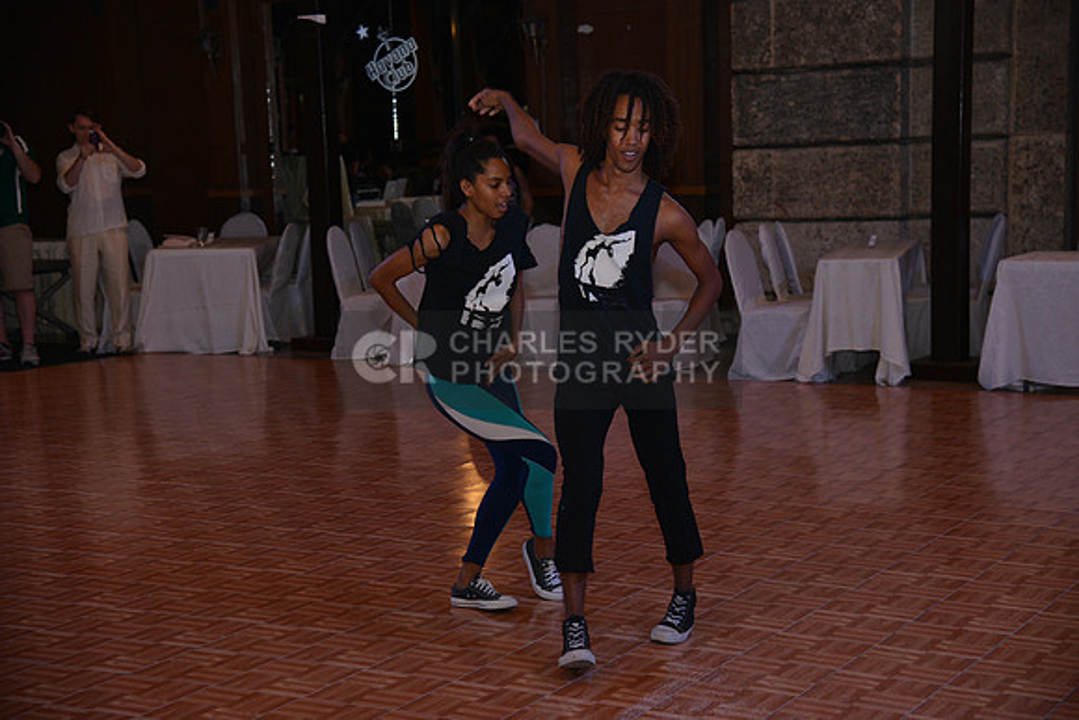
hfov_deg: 31.0
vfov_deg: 20.9
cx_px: 540
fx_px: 1949
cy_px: 360
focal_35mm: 65
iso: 800
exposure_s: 1/250
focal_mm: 65
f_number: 5
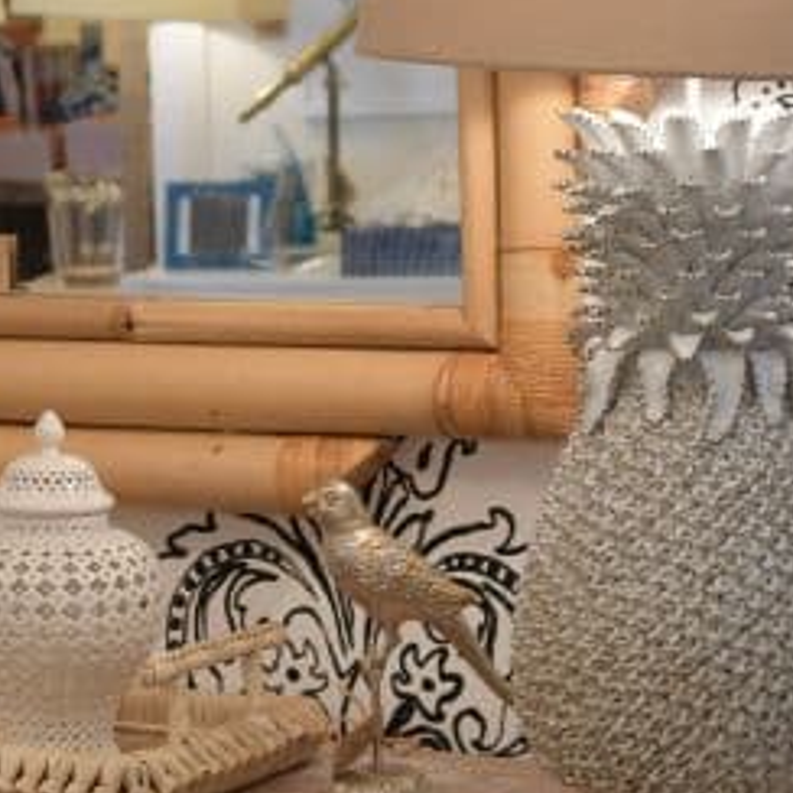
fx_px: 3758
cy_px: 262
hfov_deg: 12.0
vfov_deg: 12.0
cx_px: 94
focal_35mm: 145
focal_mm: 35
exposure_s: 1/60
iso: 800
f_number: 4
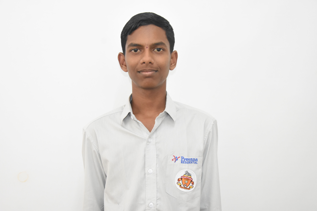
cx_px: 158
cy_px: 106
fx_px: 396
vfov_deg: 29.9
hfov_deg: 43.6
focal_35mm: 45
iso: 6400
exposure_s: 1/250
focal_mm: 30
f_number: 5
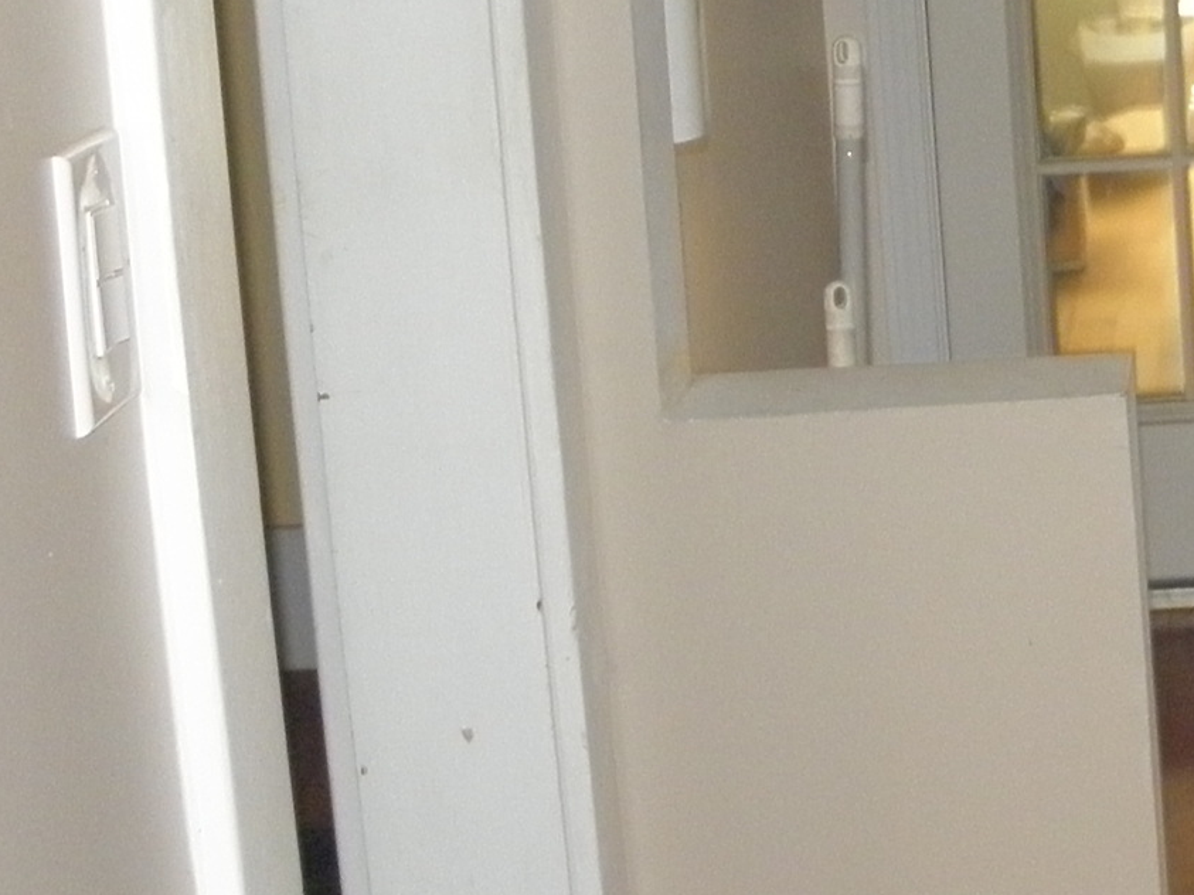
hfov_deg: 17.2
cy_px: -62
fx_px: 3518
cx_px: 1841
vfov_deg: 14.2
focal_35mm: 102
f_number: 3.5
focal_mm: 5
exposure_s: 1/30
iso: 200
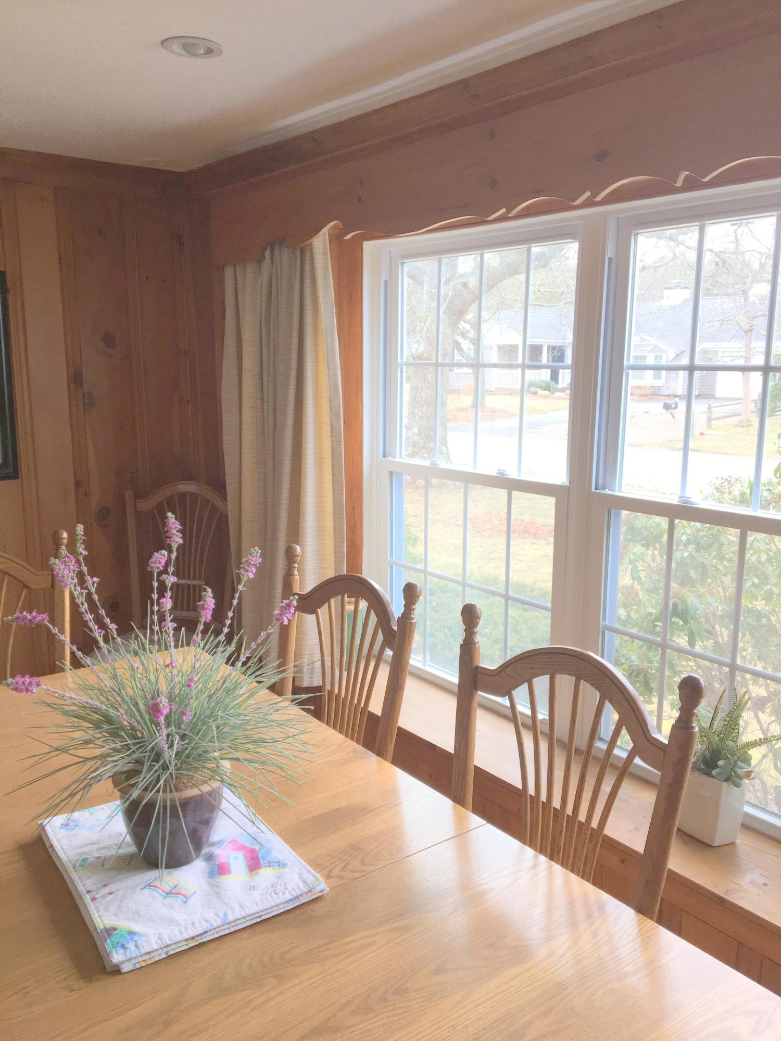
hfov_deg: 48.2
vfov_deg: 61.7
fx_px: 872
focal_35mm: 29
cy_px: 520
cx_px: 390
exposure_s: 1/120
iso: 40
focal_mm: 4.15
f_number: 2.2
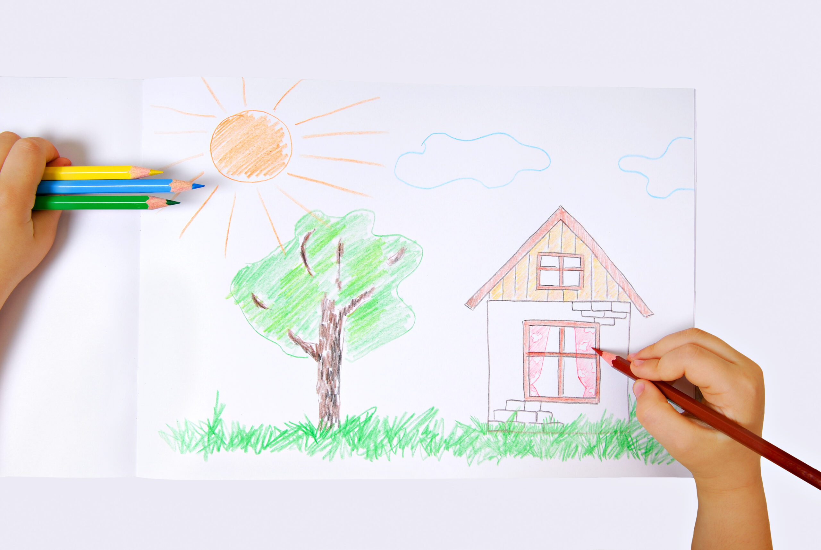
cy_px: 275
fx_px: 788
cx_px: 410
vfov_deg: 38.5
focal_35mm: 34
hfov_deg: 55.0
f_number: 5.6
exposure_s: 1/250
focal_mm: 23
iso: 100
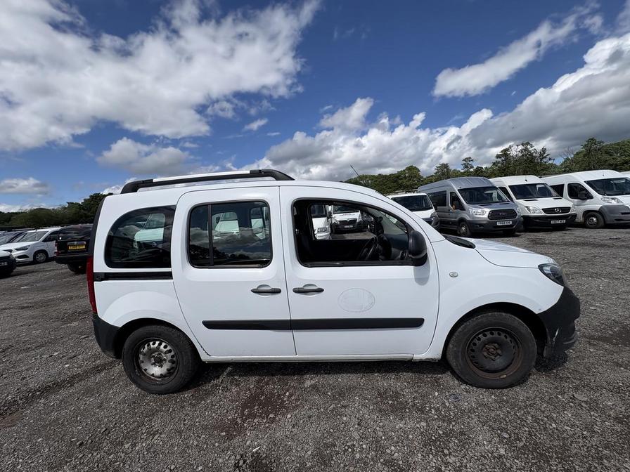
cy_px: 236
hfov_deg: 102.1
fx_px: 255
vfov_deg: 85.7
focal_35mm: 14
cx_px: 315
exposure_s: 1/4132
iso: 50
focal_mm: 2.22
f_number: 2.2
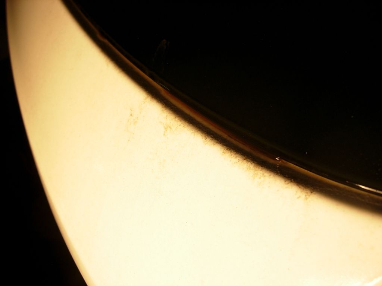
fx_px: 397
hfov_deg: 51.4
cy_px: 143
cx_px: 191
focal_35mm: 36
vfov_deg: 39.7
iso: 50
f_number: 3.4
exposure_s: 1/111
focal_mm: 7.5
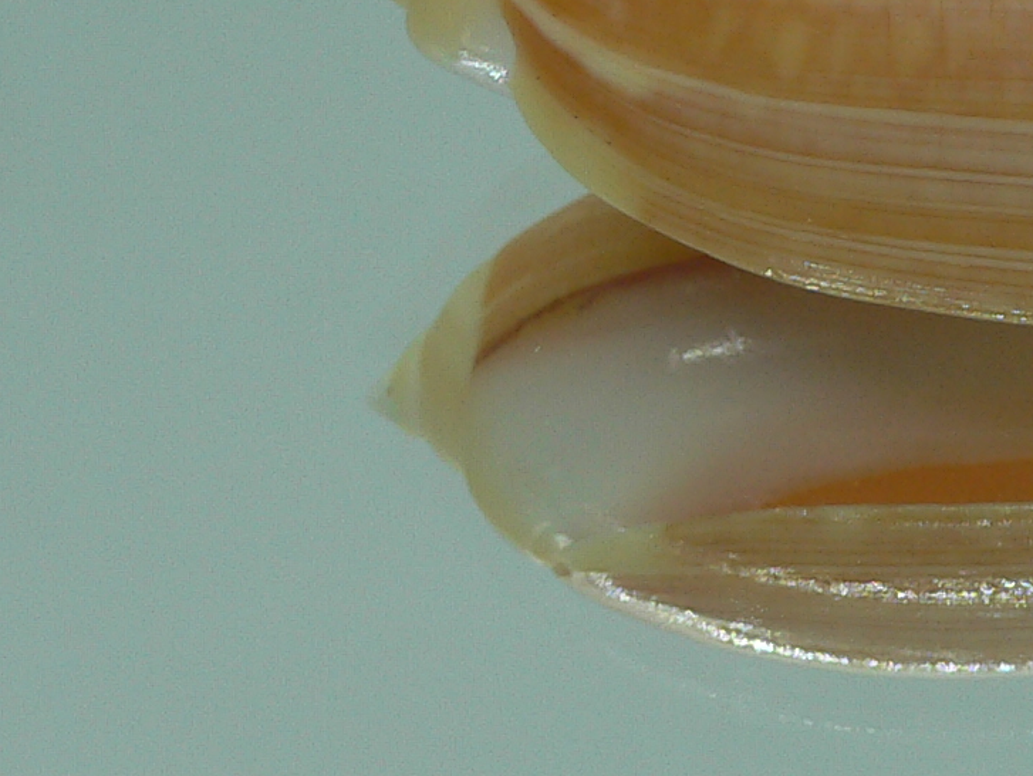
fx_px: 2896
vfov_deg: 15.1
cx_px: 1037
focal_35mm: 97
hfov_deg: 19.6
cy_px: 122
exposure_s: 1/80
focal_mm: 4.6
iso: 80
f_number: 2.8
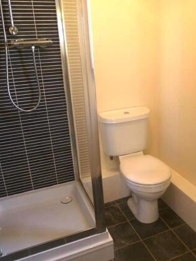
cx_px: 141
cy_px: 130
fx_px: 249
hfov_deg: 41.9
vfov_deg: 55.4
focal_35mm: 33
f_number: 3.3
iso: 250
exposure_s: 1/60
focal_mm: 4.3
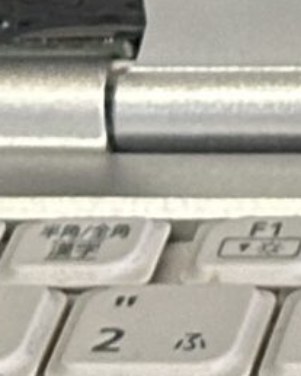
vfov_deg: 4.0
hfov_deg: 3.2
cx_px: 1332
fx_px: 5158
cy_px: -714
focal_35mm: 464
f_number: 1.78
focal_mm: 6.86
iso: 320
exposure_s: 1/33
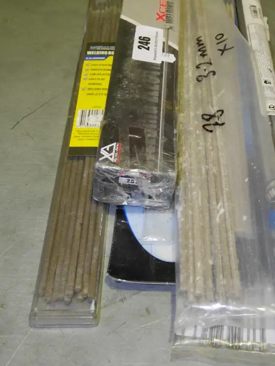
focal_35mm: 47
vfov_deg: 40.0
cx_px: 183
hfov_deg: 30.7
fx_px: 497
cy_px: 125
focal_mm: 16
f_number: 4
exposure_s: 1/200
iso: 3200
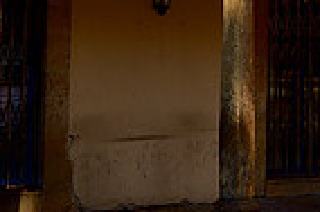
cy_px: -129
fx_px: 1197
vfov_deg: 9.7
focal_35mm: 135
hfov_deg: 15.1
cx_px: 248
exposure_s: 1/100
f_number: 7.1
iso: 100
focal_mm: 22
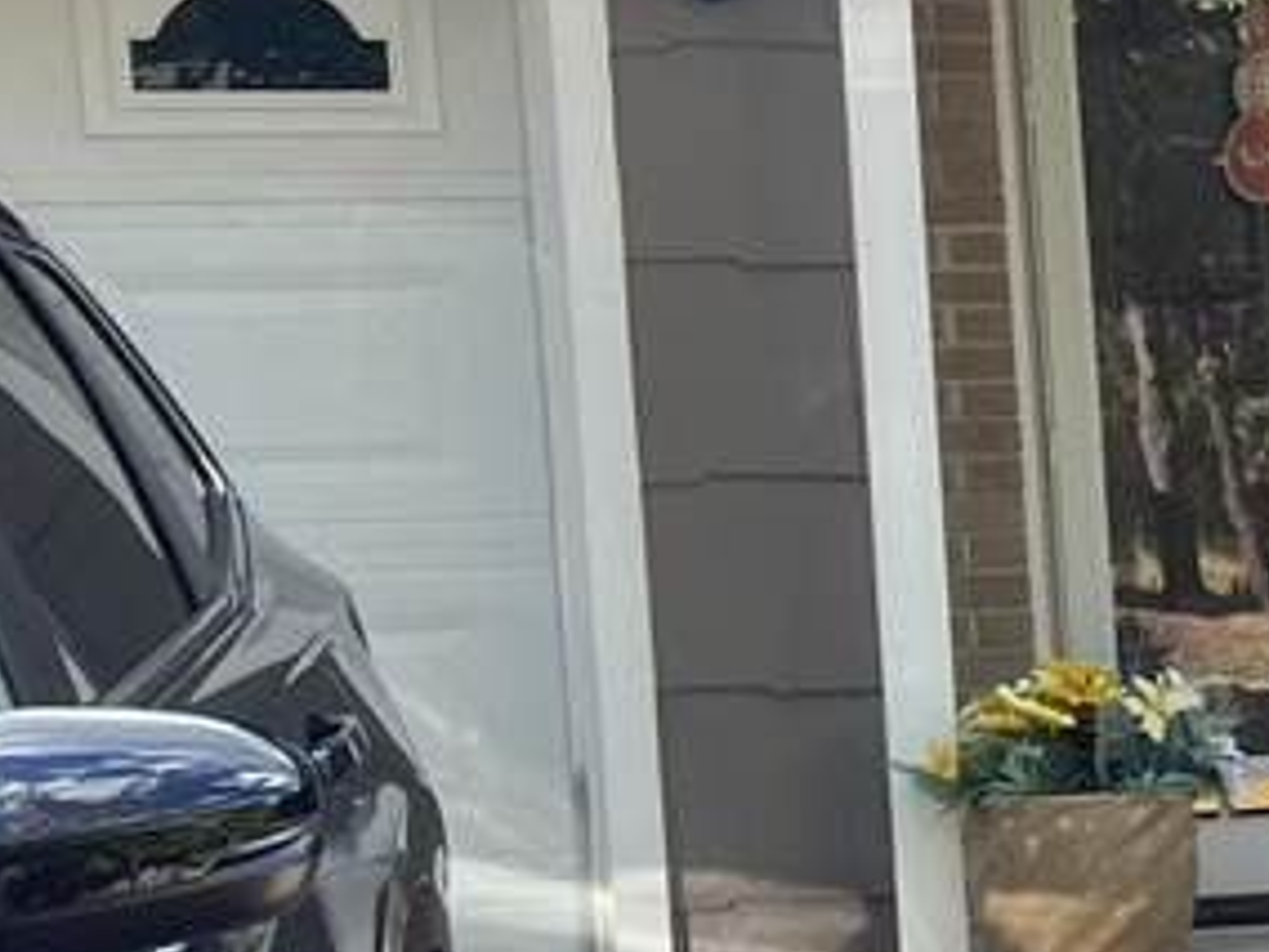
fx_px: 4289
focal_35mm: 117
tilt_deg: -9.1
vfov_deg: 12.6
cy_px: 809
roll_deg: +2.6
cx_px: 2480
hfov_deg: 14.3
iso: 50
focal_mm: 5.7
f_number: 1.5
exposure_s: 1/458
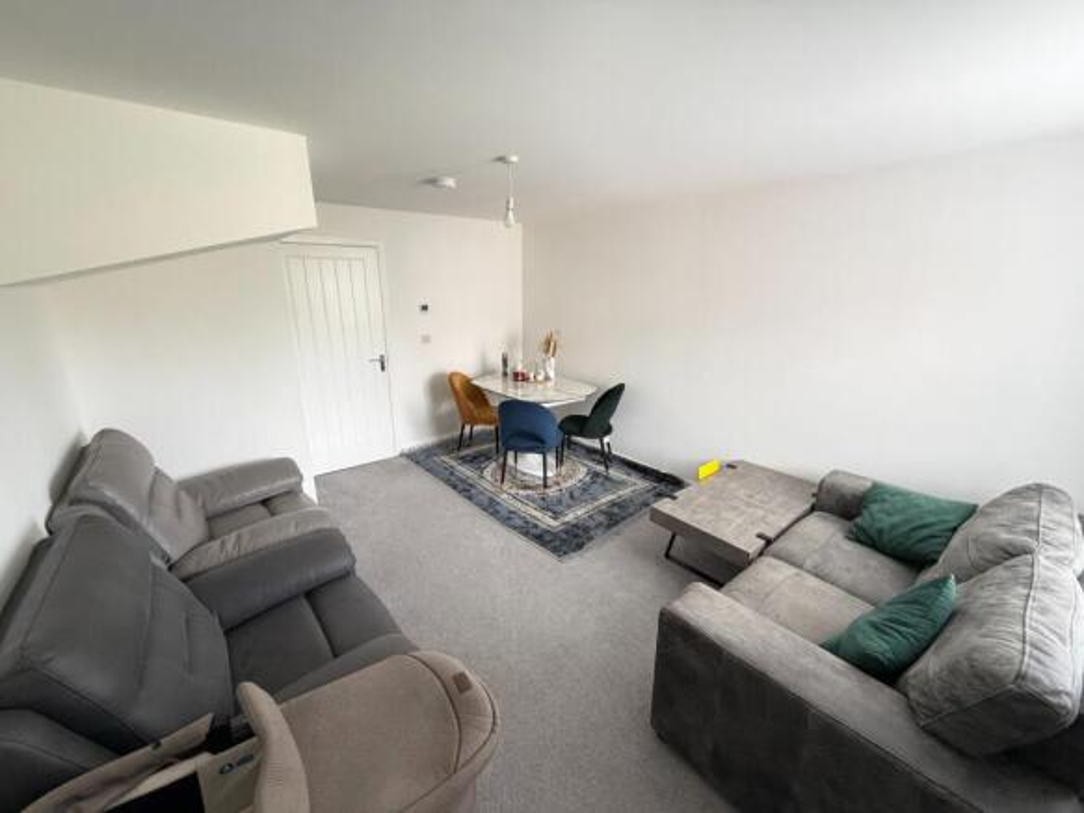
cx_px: 542
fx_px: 438
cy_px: 406
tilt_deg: -16.1
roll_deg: -0.3
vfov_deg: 85.7
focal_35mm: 14
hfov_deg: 102.1
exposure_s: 1/79
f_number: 2.2
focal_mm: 2.22
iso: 320
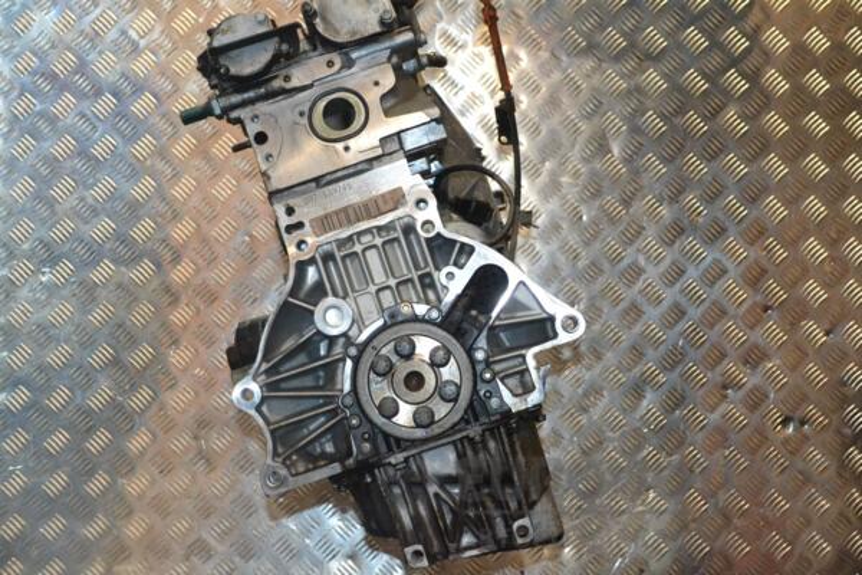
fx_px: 1221
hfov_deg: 38.9
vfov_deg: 26.5
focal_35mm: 51
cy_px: 288
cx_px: 431
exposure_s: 1/100
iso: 2500
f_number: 7.1
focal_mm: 34
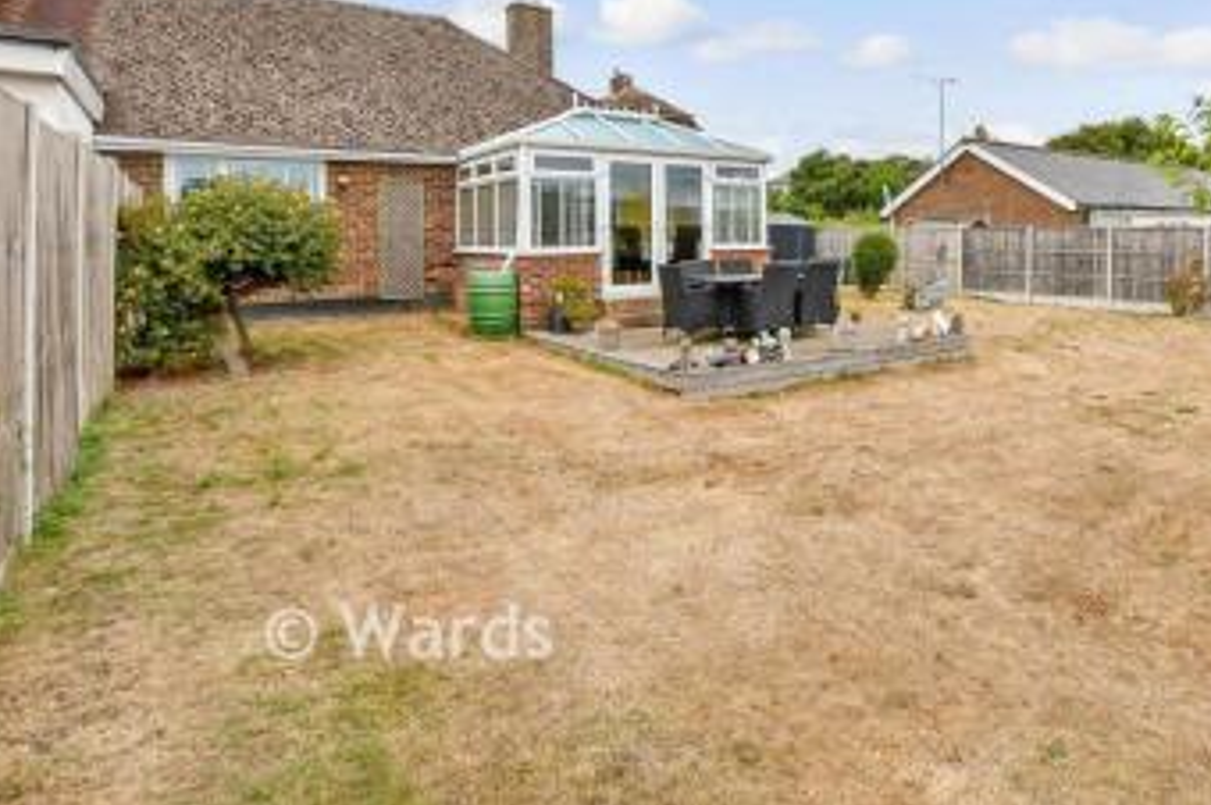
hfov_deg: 78.4
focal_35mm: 21
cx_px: 816
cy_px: 244
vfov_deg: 57.6
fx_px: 706
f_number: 9
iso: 500
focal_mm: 10
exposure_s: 1/250
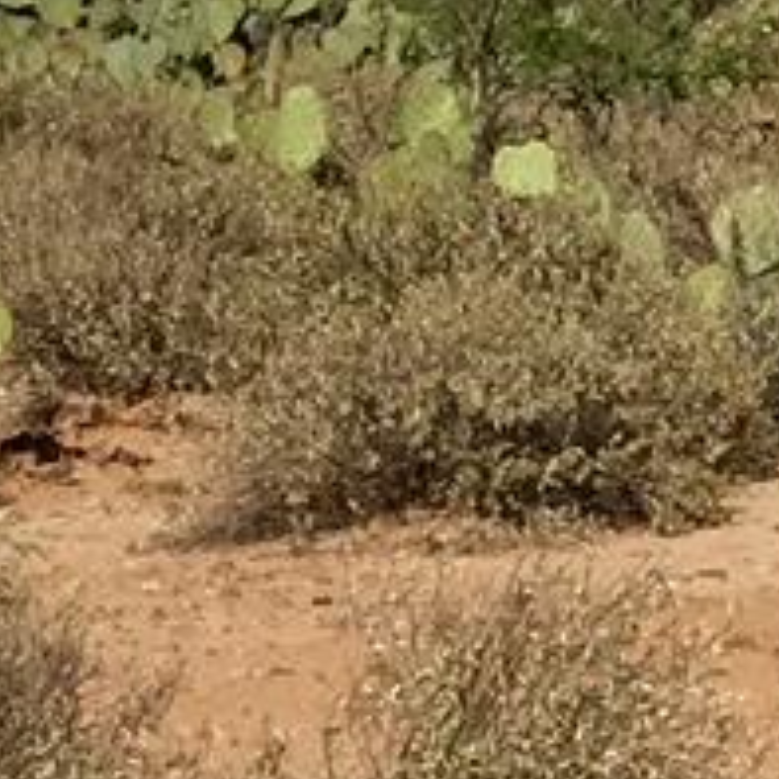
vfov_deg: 6.6
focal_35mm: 262
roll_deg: +1.3
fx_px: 6671
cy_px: -562
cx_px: 3243
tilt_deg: +1.5
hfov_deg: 5.7
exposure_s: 1/2331
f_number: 2.2
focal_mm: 4.15
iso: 25
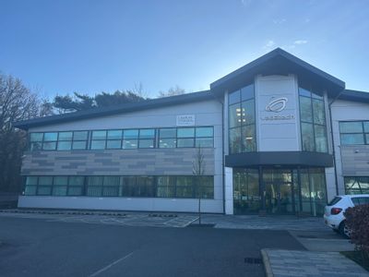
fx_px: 277
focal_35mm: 26
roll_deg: -0.3
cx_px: 184
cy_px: 138
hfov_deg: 67.3
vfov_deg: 53.1
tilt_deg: +10.7
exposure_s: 1/2299
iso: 50
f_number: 1.5
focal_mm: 5.7
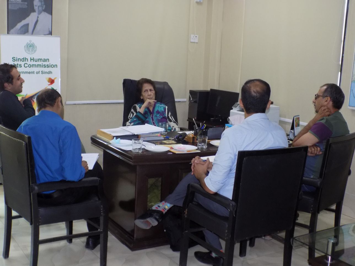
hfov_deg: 41.2
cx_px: 178
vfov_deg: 31.5
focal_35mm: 46
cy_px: 133
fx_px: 472
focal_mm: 8.1
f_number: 3.7
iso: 360
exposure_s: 1/30
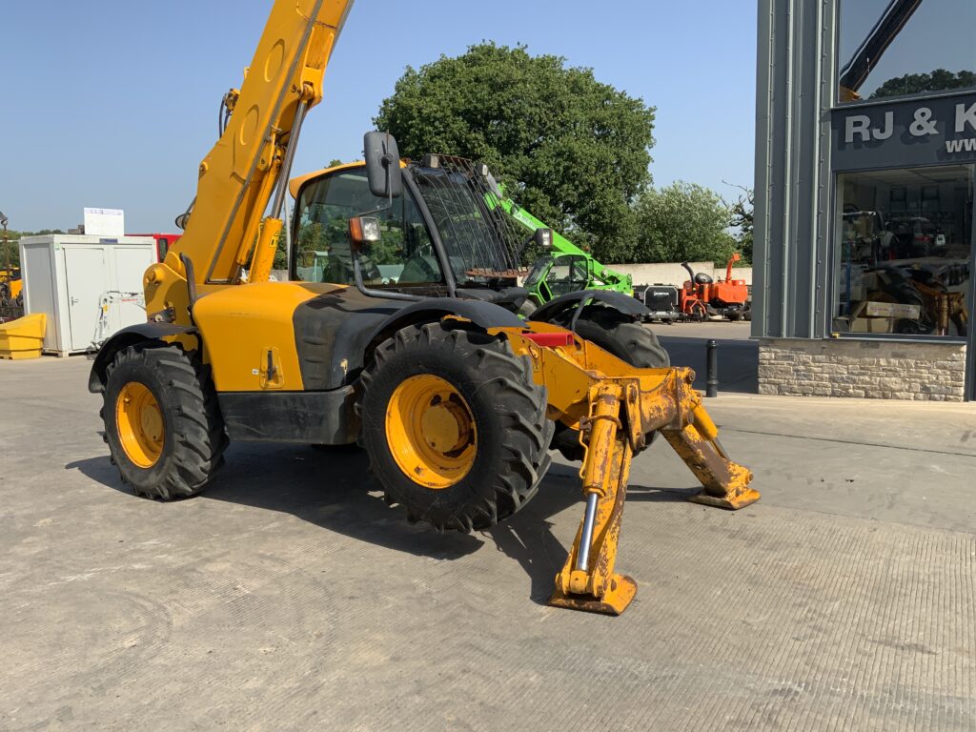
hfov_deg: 61.7
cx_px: 488
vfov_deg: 48.2
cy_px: 366
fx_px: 818
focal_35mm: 29
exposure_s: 1/1675
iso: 16
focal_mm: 3
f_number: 1.8
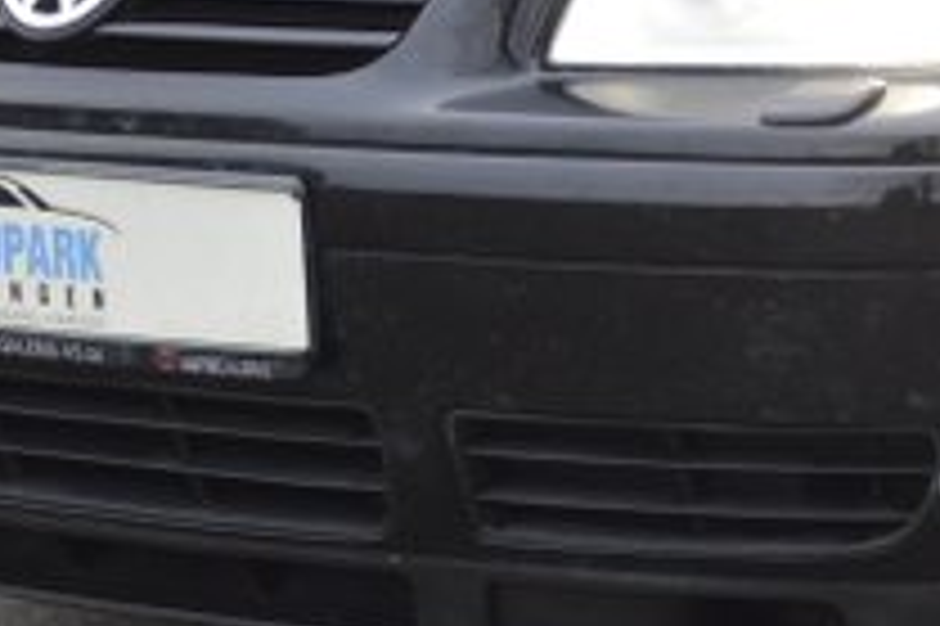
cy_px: 144
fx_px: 4801
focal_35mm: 184
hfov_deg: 10.9
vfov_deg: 7.4
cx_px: 1210
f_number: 4.2
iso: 400
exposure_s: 1/40
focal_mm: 32
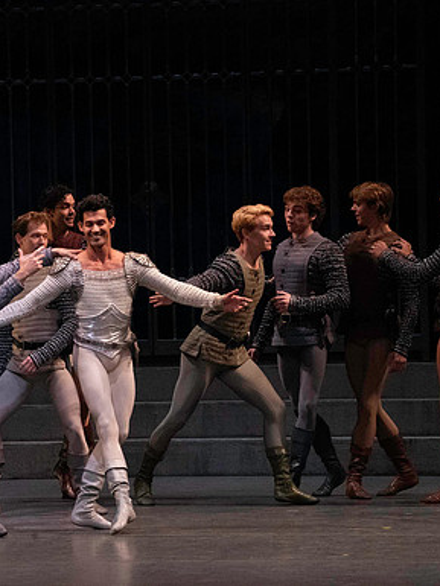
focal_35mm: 290
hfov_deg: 5.1
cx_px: 14
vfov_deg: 6.8
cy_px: 293
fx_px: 4912
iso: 16000
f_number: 13
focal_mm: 200
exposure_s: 1/400
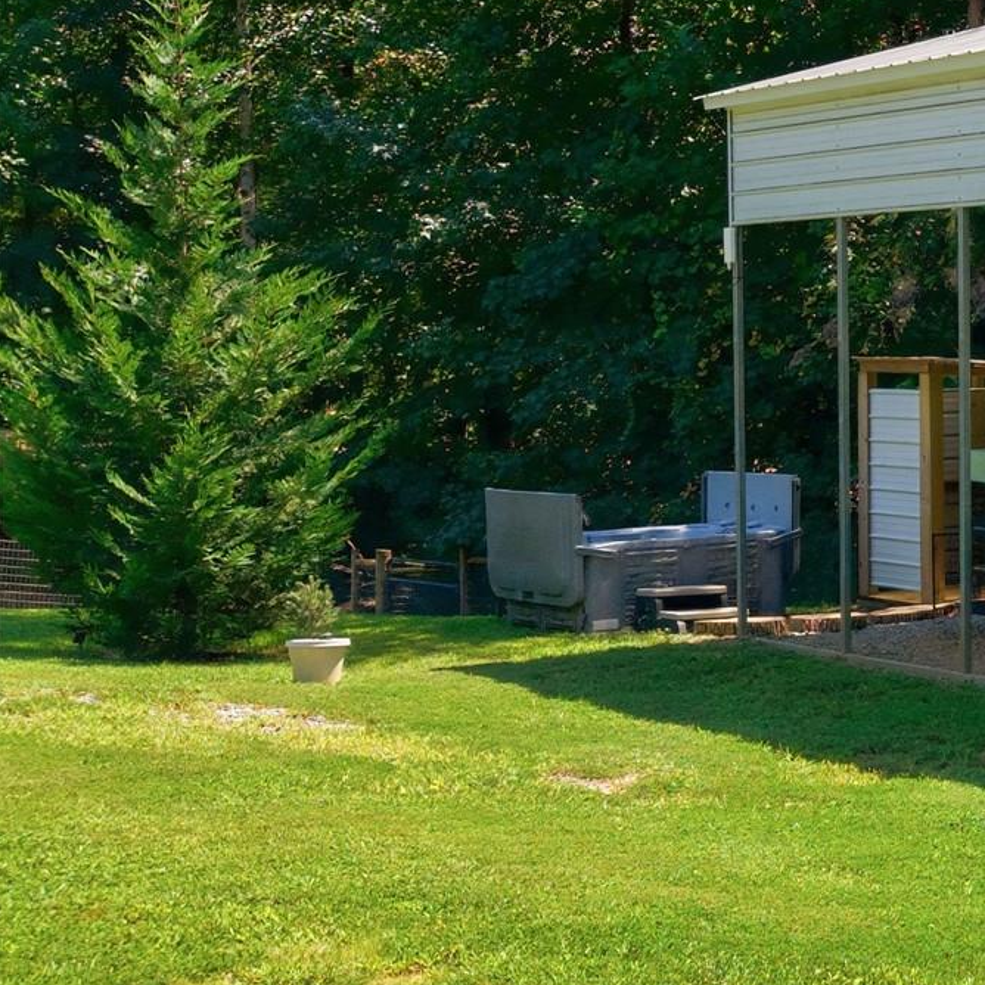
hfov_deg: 21.8
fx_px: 2093
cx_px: 1506
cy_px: 408
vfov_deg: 26.4
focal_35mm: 65
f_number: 1.8
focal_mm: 8.7
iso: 220
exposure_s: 1/2500
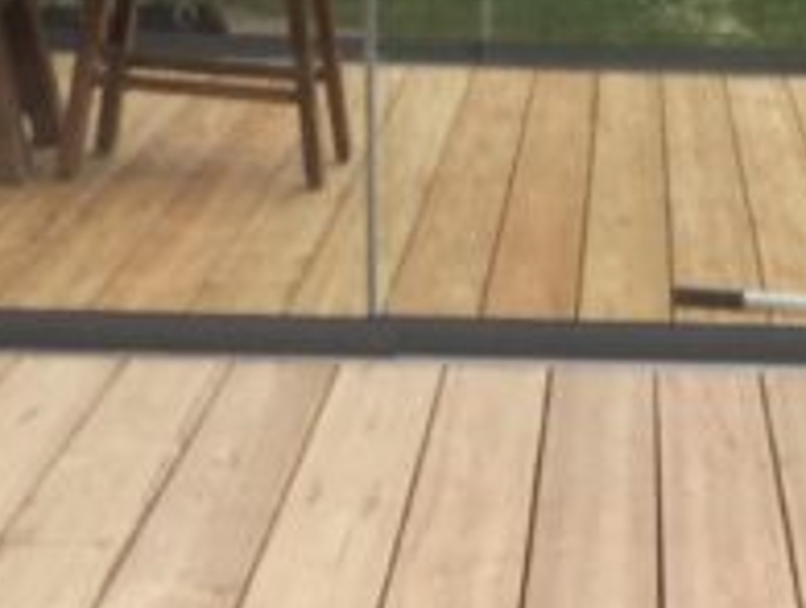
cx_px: 699
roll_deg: -2.4
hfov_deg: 12.9
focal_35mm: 152
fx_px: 3546
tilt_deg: -20.7
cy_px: 1092
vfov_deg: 9.3
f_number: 2.2
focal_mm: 4.15
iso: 32
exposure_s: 1/732
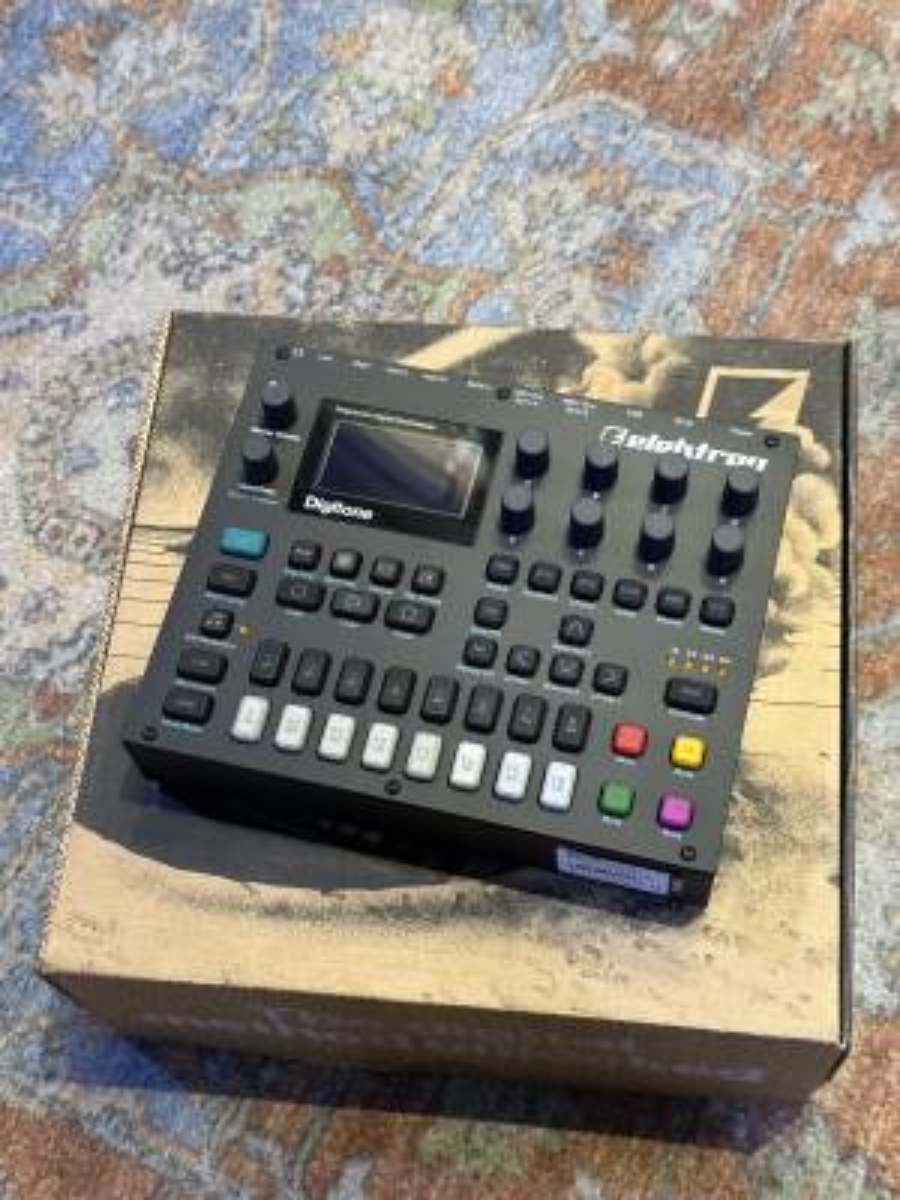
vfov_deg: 39.7
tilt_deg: -65.4
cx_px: 450
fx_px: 1664
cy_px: 600
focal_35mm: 48
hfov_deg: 30.3
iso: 160
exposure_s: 1/60
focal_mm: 6.86
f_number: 1.78
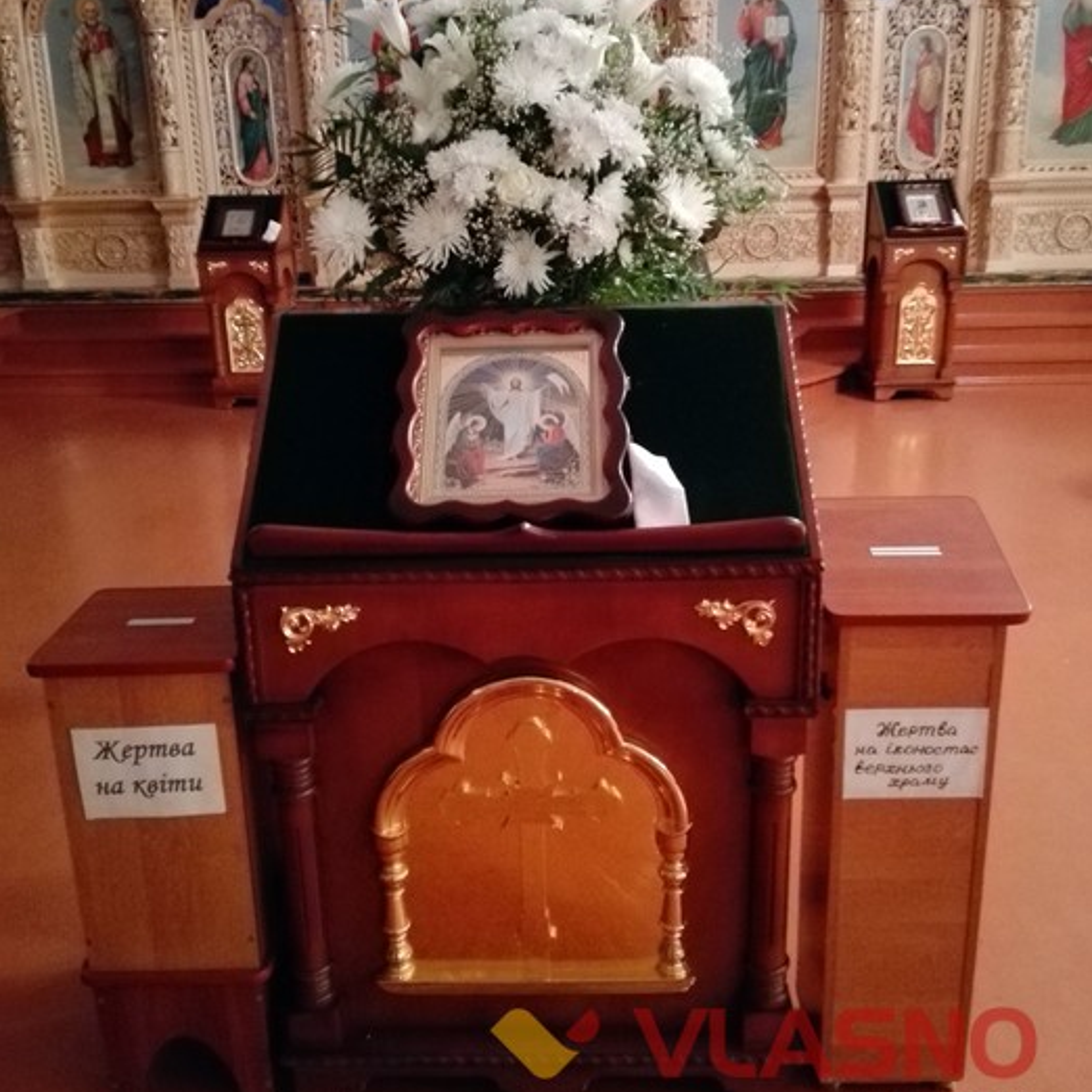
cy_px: 515
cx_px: 547
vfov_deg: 51.1
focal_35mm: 32
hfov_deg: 51.1
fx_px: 1142
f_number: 2
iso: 2400
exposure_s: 1/14
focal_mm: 3.68
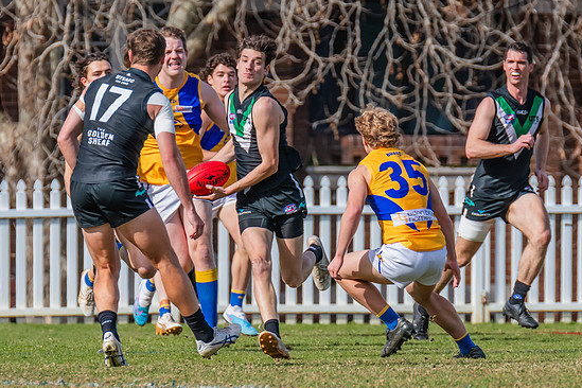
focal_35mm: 958
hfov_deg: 2.2
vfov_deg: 1.4
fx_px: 15486
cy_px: 205
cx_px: 309
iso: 800
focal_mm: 550
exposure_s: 1/1600
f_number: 9
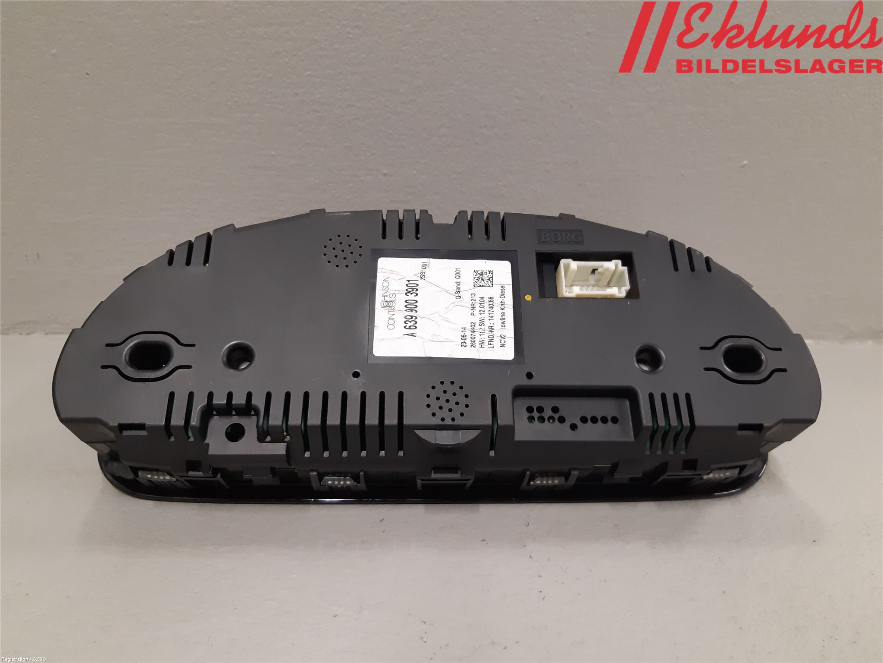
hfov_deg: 67.3
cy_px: 332
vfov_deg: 53.1
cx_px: 442
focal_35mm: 26
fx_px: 663
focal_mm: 3.93
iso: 200
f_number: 1.7
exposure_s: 1/50
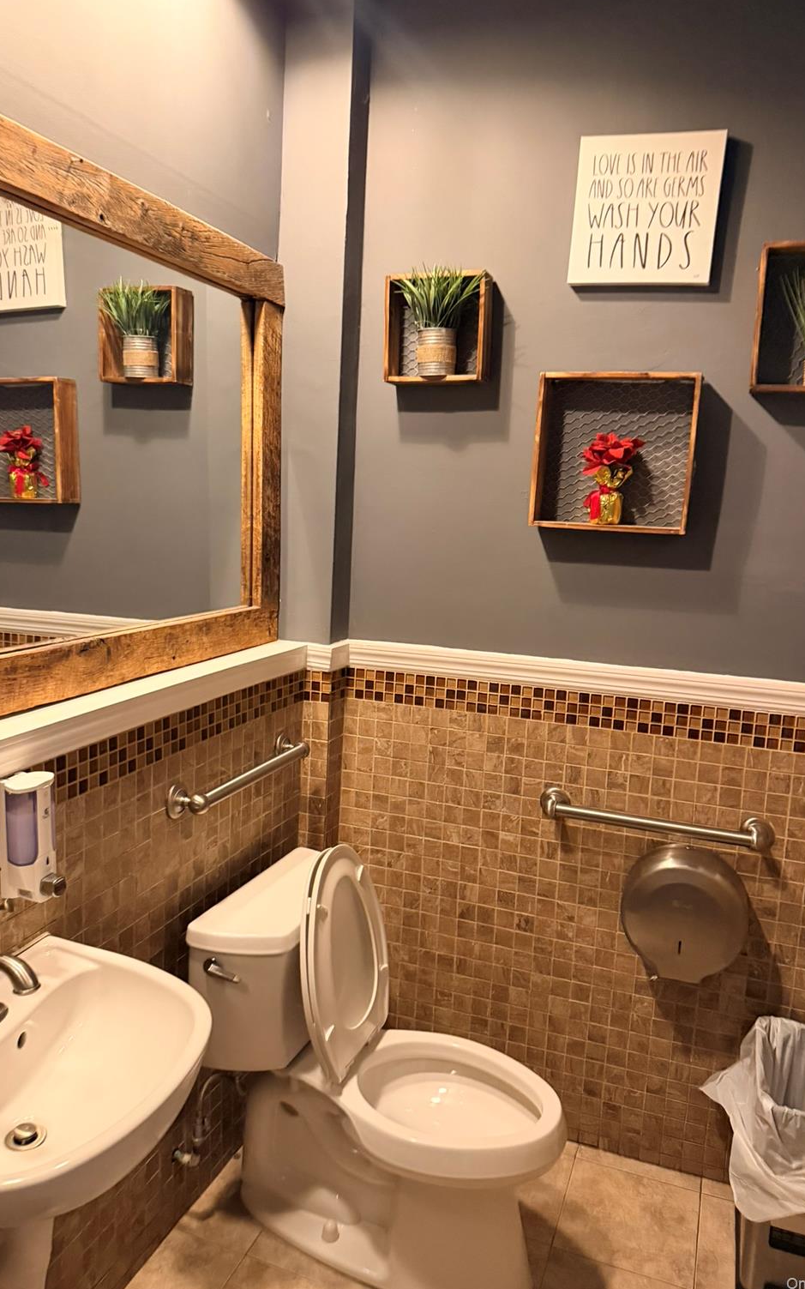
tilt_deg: -7.8
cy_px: 636
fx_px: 913
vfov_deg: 70.4
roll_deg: -2.6
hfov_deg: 47.6
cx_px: 391
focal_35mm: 26
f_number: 1.78
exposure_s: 1/40
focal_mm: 6.76
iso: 640
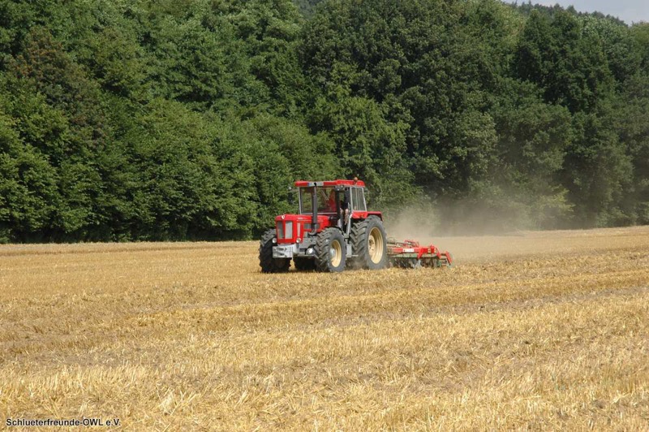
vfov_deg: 13.0
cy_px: 216
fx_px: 1891
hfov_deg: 19.5
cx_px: 324
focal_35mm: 105
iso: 400
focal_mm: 70
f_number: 10
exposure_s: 1/320
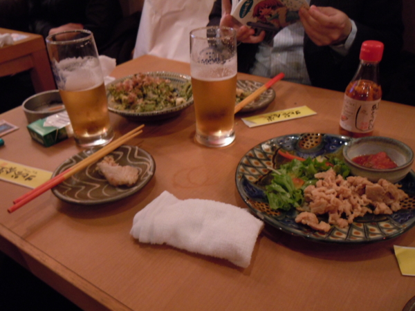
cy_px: 156
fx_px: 360
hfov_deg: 60.0
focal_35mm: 30
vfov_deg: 46.8
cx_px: 208
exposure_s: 1/8
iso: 400
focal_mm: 5.4
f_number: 3.5
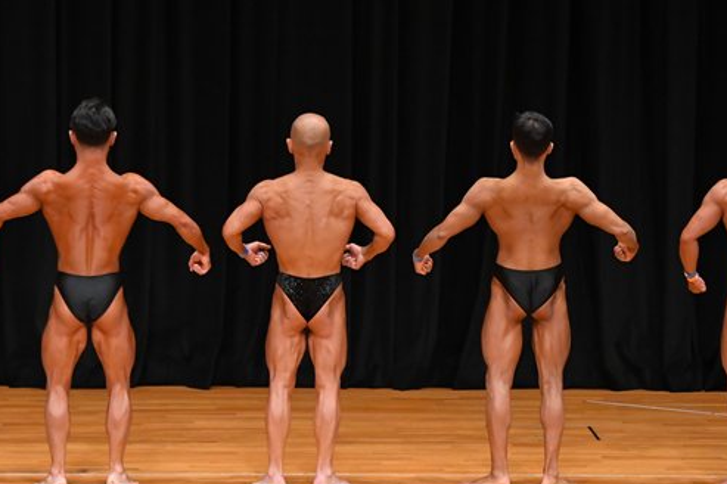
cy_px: 238
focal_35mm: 264
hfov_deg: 7.8
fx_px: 5328
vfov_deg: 5.2
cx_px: 486
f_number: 5.6
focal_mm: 112
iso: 3200
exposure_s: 1/400
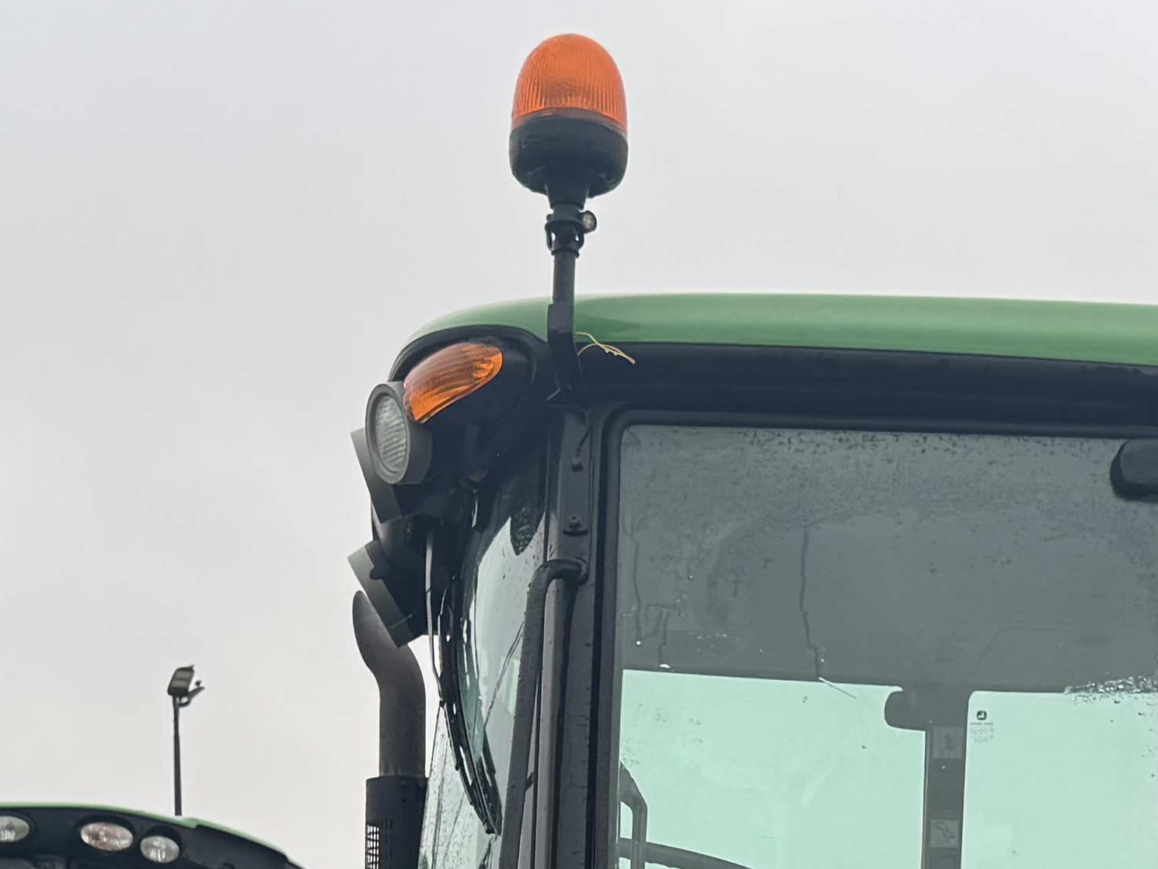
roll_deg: +0.3
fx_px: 3078
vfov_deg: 14.7
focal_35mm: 92
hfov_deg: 21.3
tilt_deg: +0.0
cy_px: 1374
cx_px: 706
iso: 80
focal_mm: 6.76
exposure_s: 1/802
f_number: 1.78
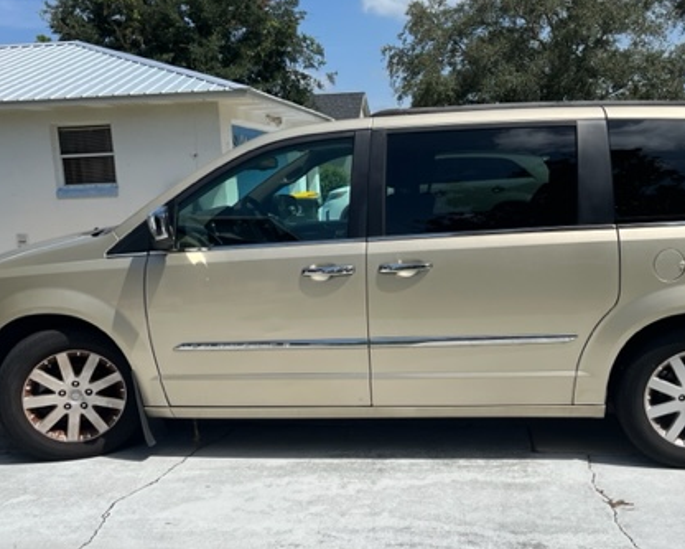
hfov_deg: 46.5
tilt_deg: -9.2
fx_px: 791
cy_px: 290
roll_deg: +2.6
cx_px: 420
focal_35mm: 39
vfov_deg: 38.2
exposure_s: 1/5848
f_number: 1.6
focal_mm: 5.1
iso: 50
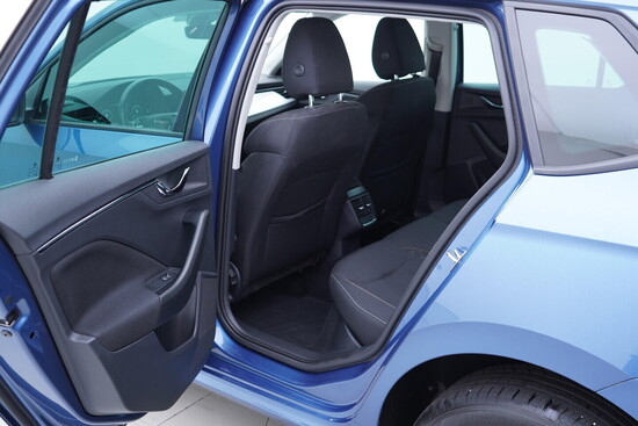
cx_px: 319
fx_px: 638
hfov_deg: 53.1
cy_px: 213
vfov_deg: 36.9
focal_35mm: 36
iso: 250
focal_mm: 24
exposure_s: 1/40
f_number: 2.8
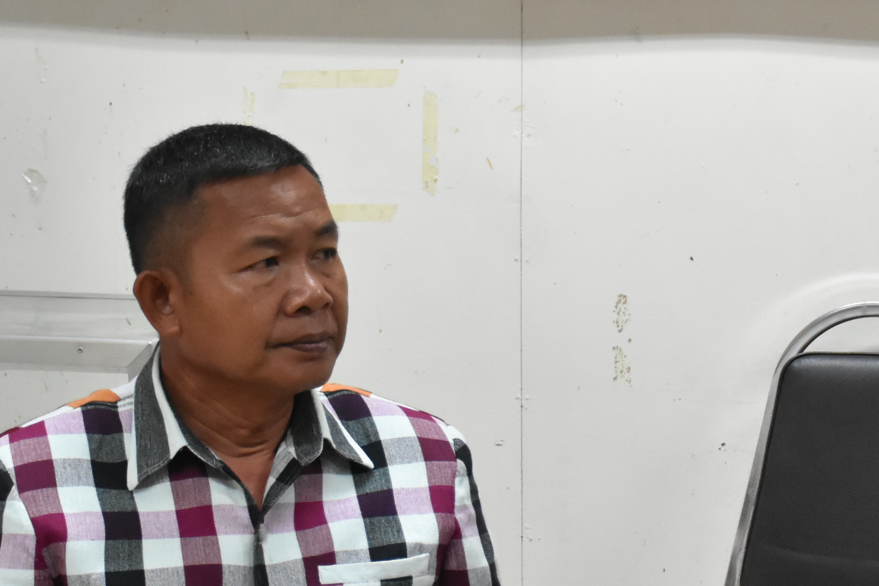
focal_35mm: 121
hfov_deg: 16.8
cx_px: 730
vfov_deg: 11.3
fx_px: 2954
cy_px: 356
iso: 3200
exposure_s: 1/100
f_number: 5
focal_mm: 38
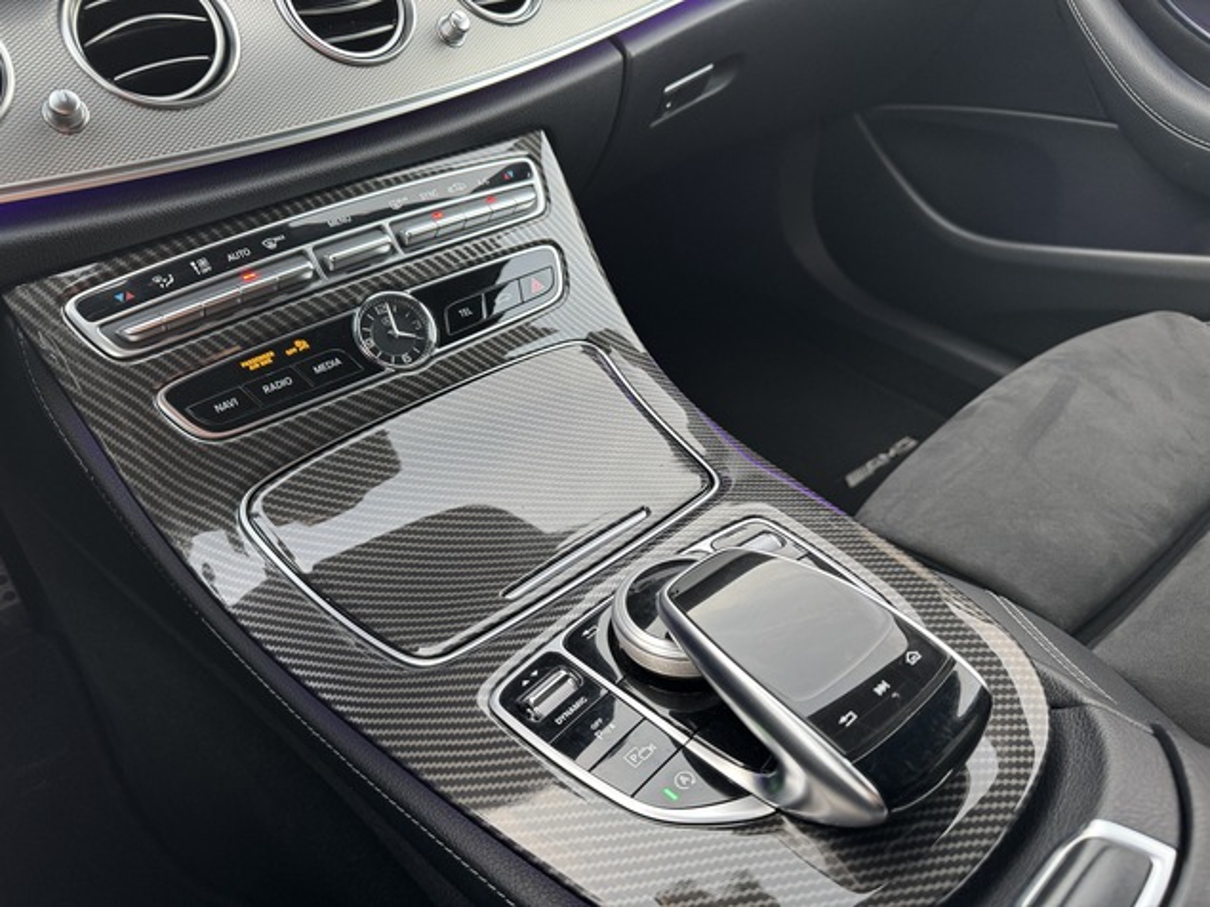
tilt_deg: -39.9
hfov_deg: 71.6
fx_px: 839
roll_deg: +2.0
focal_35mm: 24
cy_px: 454
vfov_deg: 56.8
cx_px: 605
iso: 200
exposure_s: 1/56
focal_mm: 6.76
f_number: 1.78
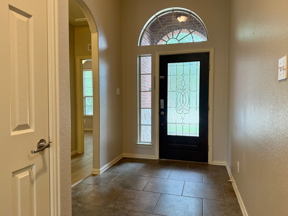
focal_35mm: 24
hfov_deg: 71.6
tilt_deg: -2.1
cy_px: 108
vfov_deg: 56.8
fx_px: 200
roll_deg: +1.7
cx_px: 144
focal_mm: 6.76
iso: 250
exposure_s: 1/120
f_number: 1.78
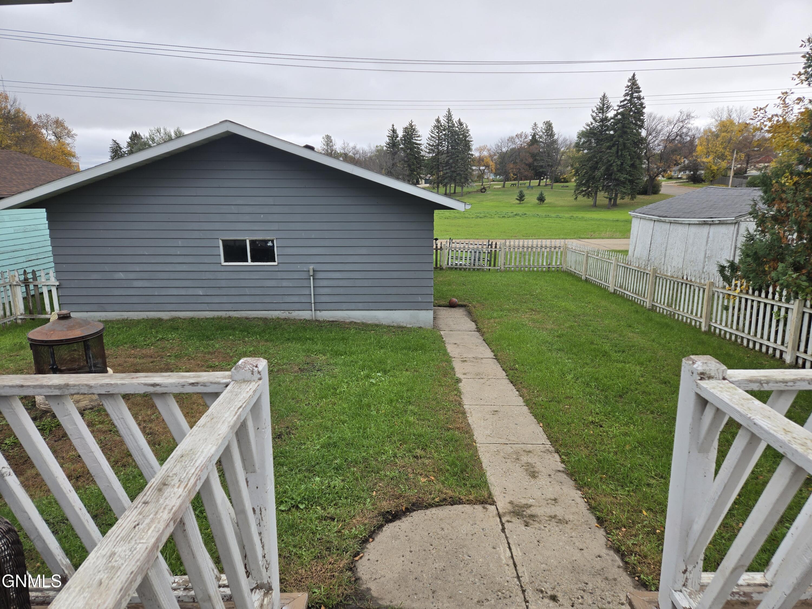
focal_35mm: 23
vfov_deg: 58.9
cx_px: 406
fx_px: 540
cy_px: 304
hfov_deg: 73.9
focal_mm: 5.4
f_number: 1.8
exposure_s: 1/636
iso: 25
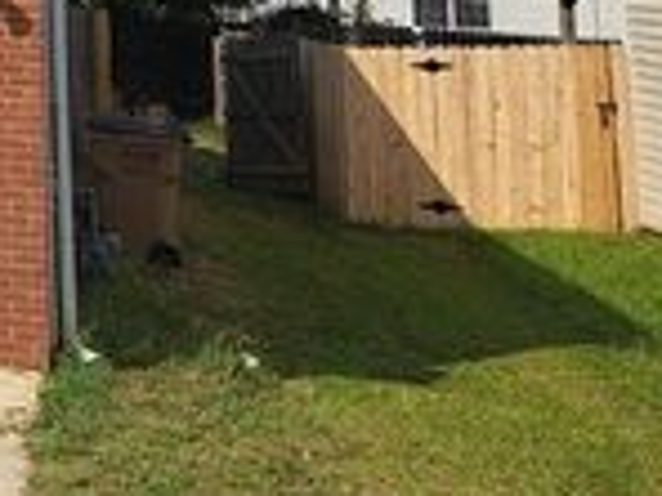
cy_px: -261
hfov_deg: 19.6
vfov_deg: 16.5
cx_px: -434
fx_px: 1549
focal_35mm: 81
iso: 50
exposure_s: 1/1534
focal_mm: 5.23
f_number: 1.8
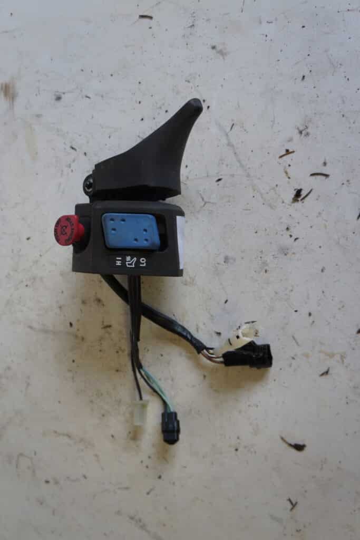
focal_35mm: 30
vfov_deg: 61.9
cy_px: 270
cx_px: 180
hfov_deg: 43.6
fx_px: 450
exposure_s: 1/60
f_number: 4
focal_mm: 20
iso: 320
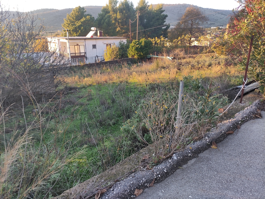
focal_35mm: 25
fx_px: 191
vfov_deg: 54.9
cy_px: 100
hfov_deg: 69.4
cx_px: 132
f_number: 1.89
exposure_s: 1/103
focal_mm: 5.43
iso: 100
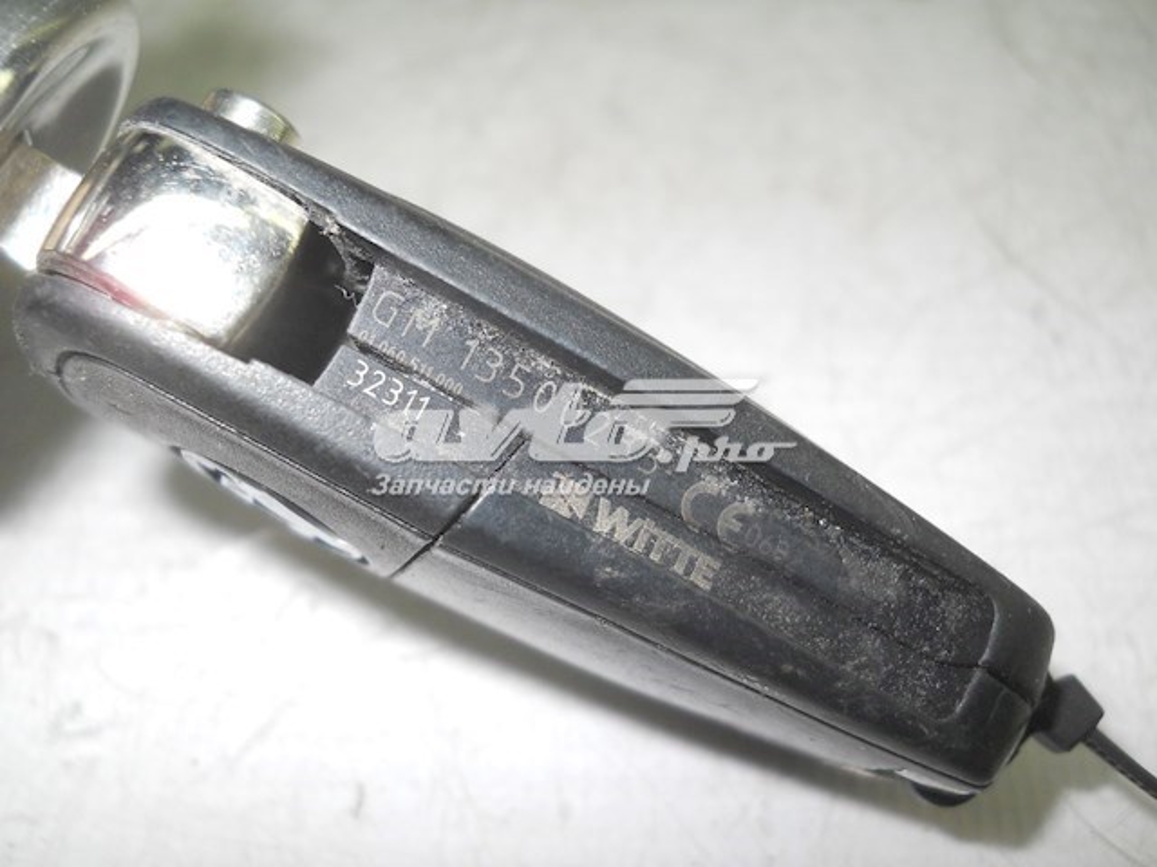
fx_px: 1370
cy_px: 434
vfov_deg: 35.1
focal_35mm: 41
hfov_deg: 45.8
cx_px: 578
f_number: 5.5
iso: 80
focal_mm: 6.72
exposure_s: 1/30
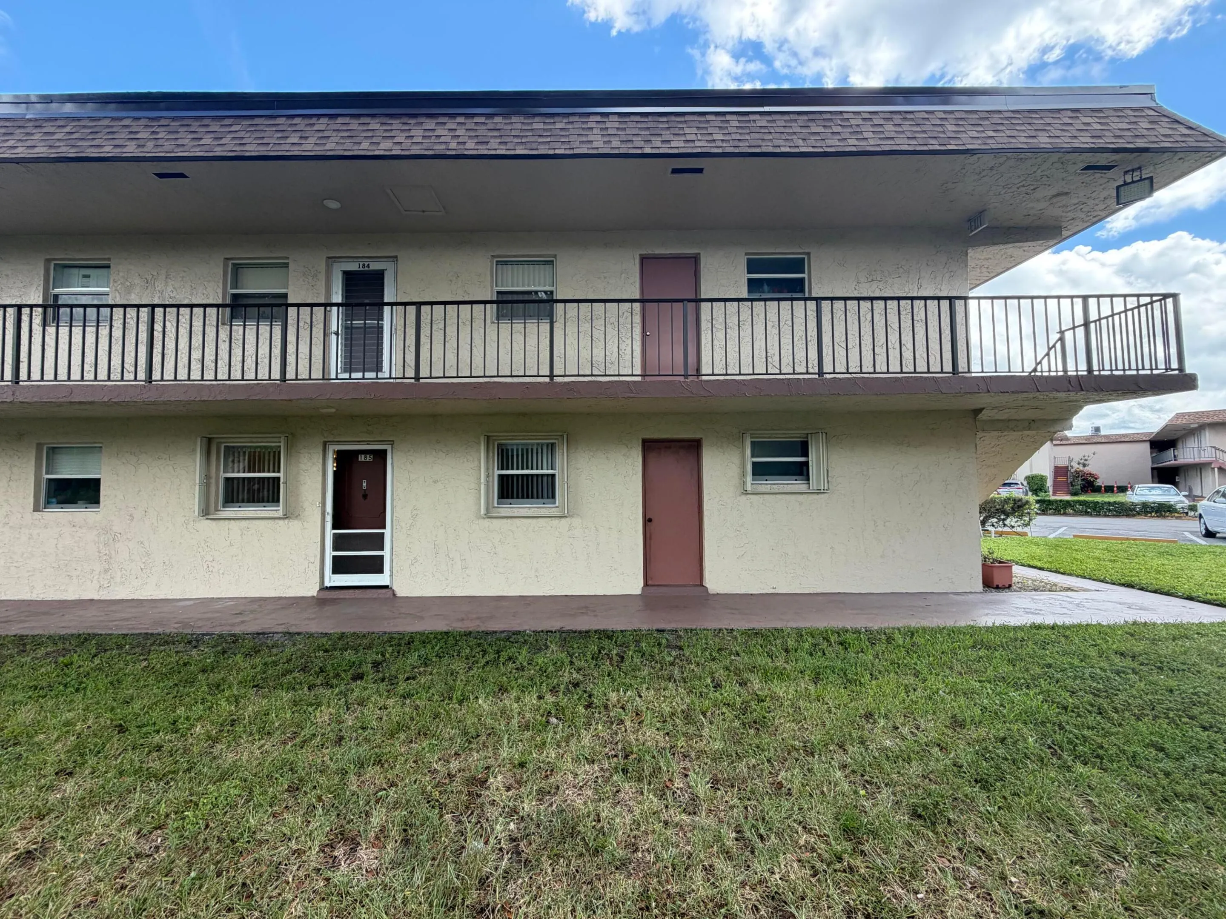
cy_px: 460
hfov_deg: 102.1
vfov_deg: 85.7
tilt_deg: +2.6
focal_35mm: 14
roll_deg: +1.6
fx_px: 496
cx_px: 613
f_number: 2.2
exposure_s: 1/238
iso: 50
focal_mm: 2.22
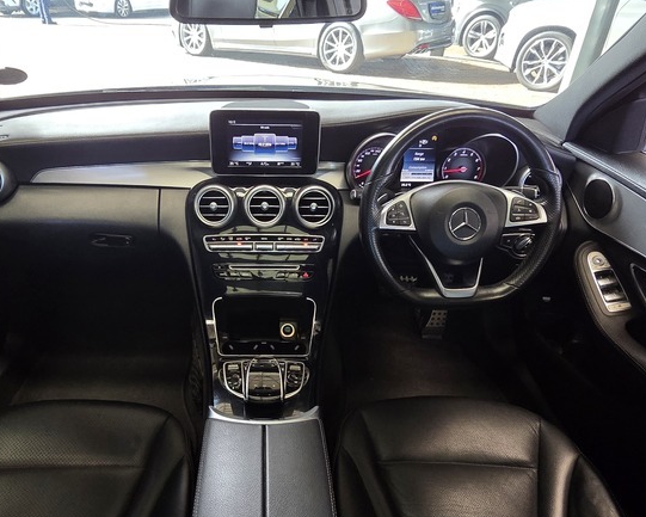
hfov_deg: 69.9
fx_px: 459
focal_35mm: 24
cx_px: 278
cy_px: 322
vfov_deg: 58.1
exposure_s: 1/64.4
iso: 320
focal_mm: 2.2
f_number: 2.2
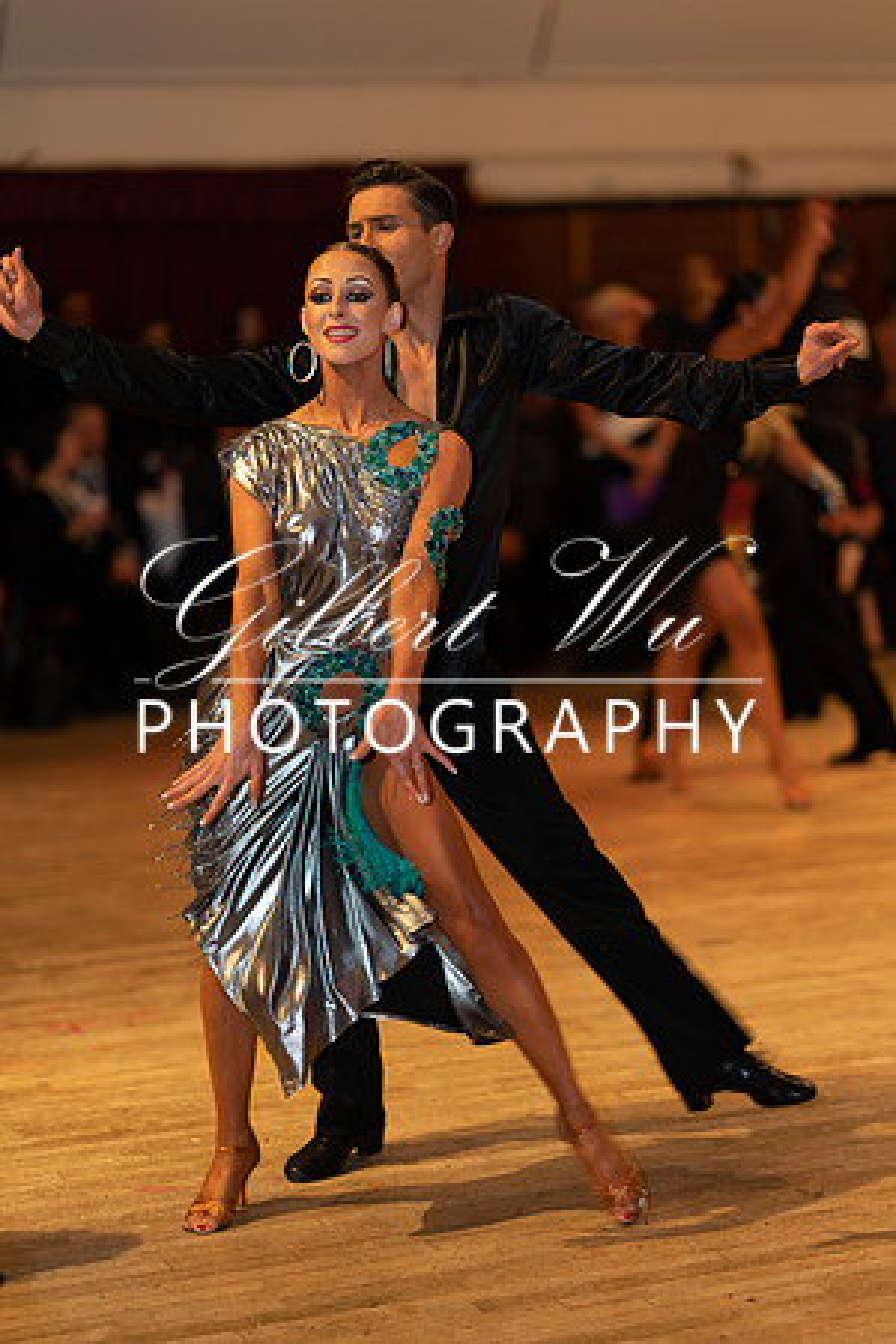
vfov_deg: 23.9
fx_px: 3173
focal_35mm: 85
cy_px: 672
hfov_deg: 16.1
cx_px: 448
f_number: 1.4
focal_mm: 85
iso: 200
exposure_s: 1/125
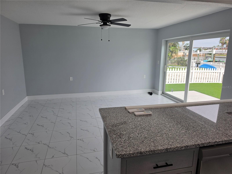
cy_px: 87
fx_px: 154
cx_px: 116
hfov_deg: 73.9
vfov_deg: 58.9
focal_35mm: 23
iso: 64
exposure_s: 1/2614
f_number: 1.4
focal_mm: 6.5
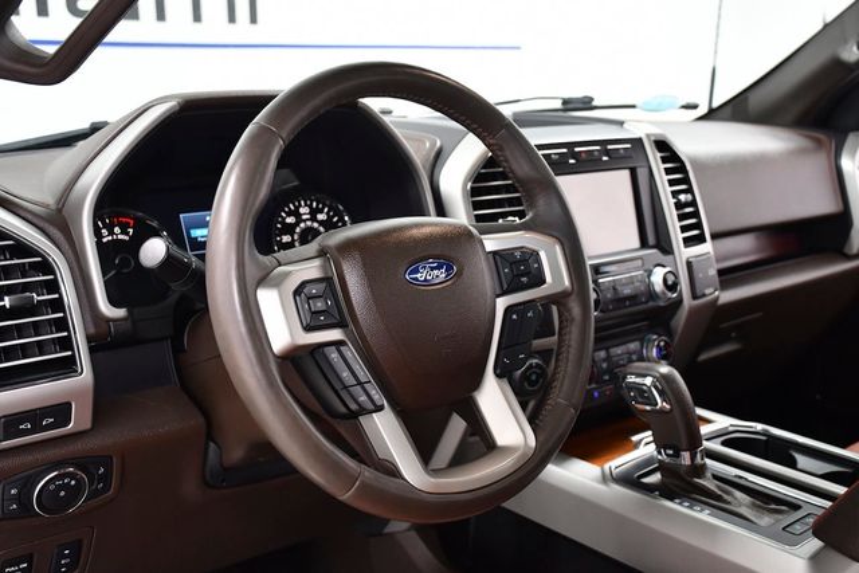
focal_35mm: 40
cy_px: 286
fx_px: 955
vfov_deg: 33.4
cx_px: 430
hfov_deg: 48.4
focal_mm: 27
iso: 1250
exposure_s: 1/100
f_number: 4
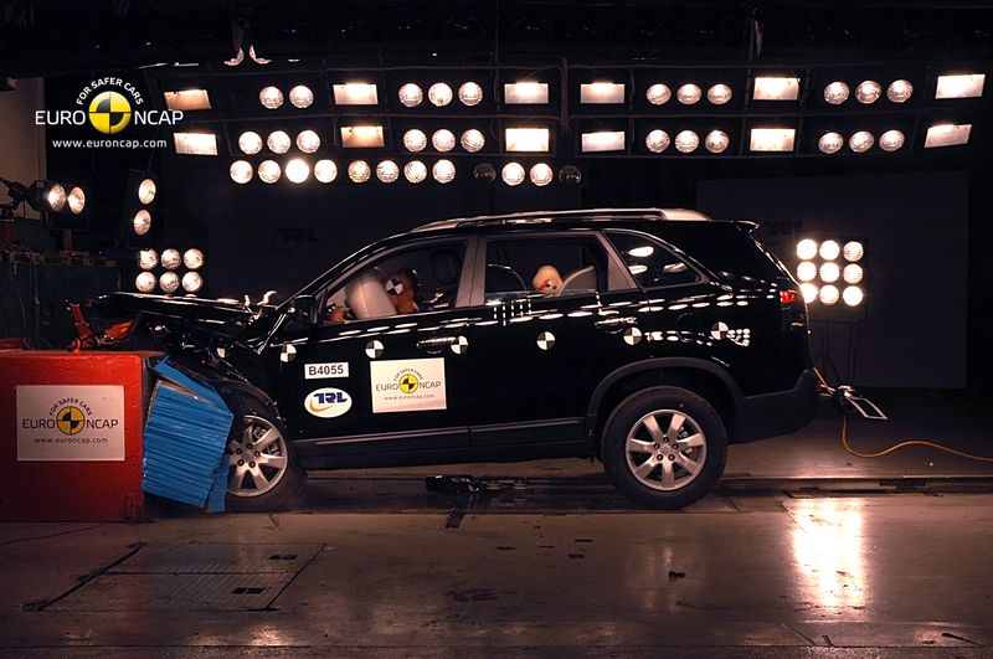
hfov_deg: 38.9
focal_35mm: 51
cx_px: 496
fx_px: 1405
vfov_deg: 26.4
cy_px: 330
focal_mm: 34
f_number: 16
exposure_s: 1/1000
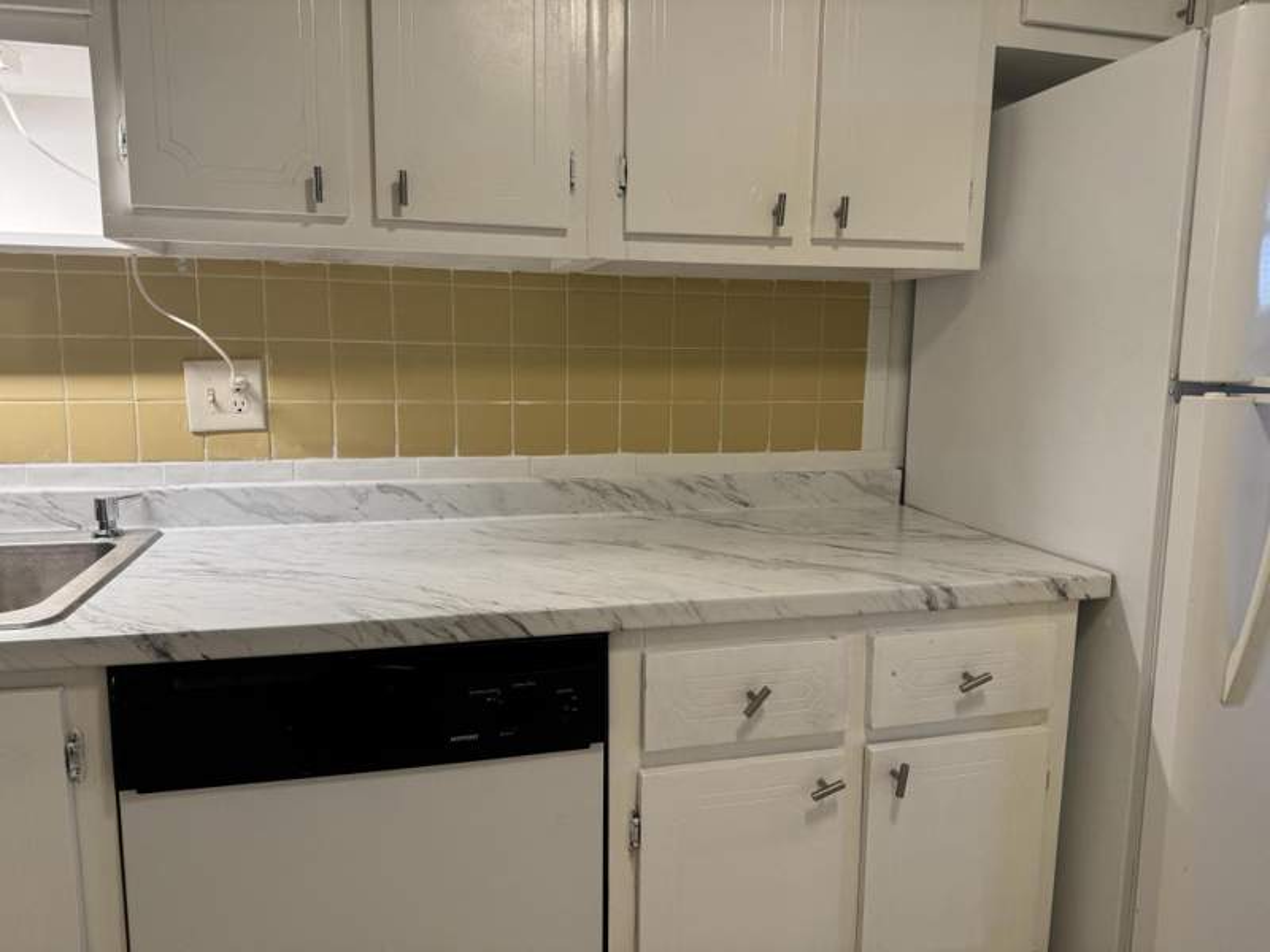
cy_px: 476
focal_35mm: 24
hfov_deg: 71.6
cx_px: 635
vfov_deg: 56.8
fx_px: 881
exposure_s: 1/60
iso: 125
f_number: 1.78
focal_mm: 6.76
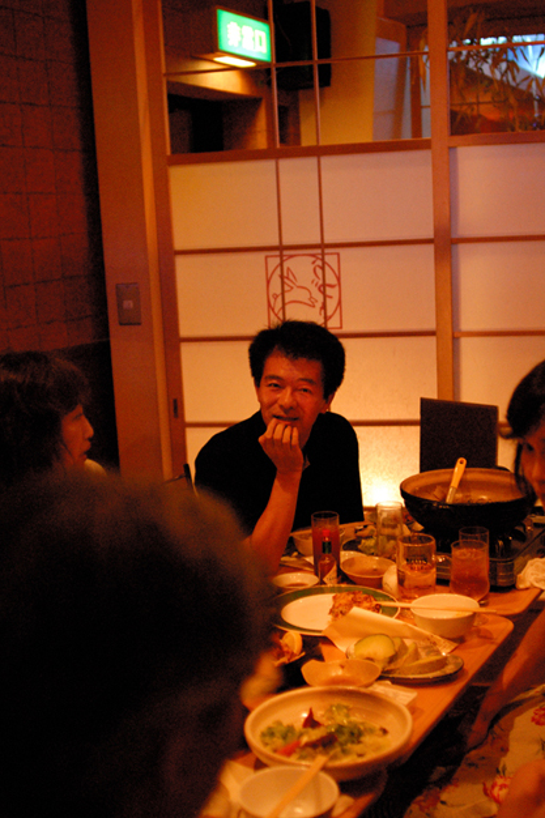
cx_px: 272
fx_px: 977
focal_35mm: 43
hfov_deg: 31.2
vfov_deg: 45.4
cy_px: 416
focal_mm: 28
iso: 1600
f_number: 1.4
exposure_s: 1/40
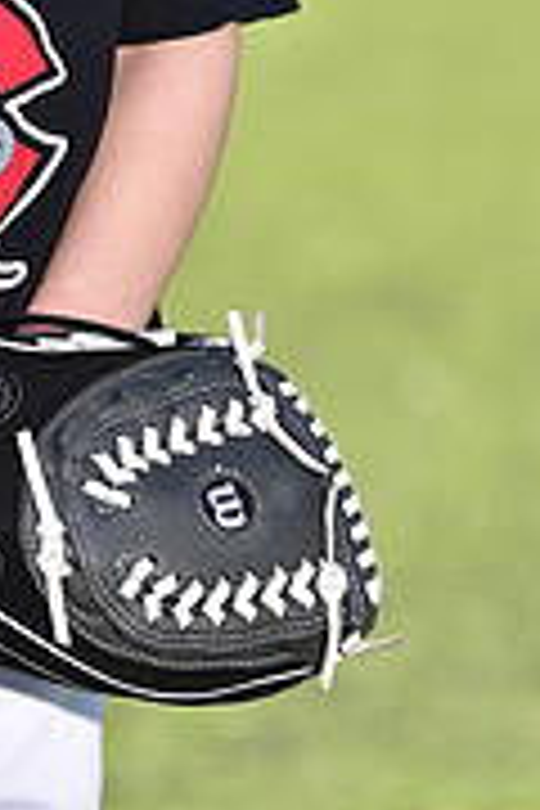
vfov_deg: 3.2
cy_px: -328
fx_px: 14534
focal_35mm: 646
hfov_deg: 2.1
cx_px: -232
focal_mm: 200
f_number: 5
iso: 80
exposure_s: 1/250
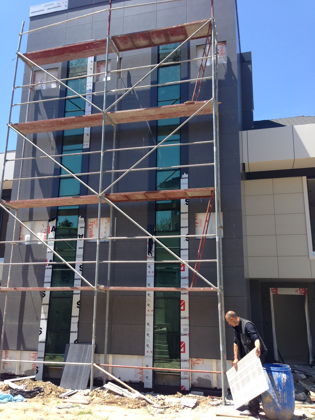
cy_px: 210
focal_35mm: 33
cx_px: 158
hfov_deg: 42.9
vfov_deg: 55.4
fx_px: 400
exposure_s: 1/733
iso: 50
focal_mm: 4.12
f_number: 2.4
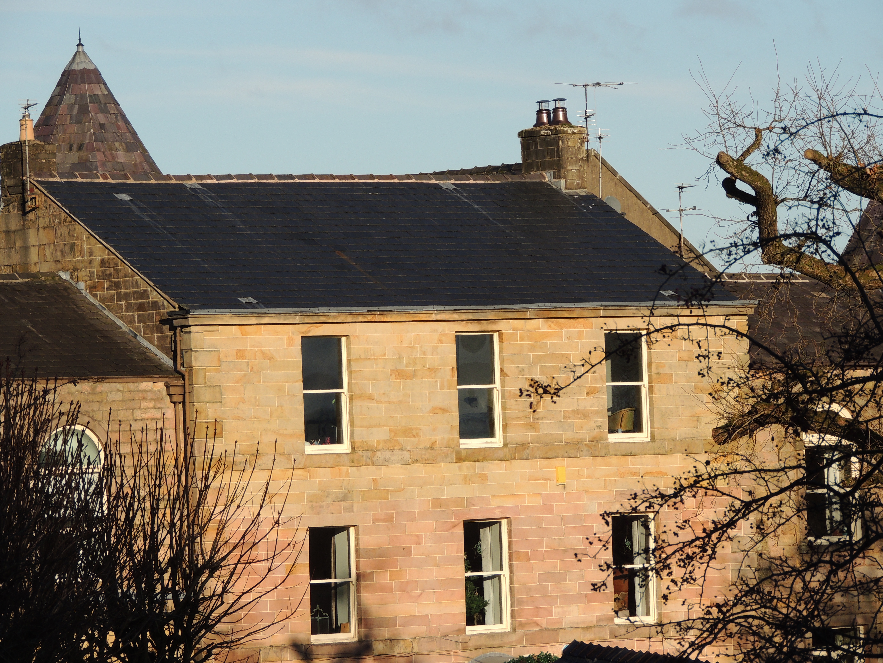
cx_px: 442
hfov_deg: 8.8
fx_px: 5739
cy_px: 332
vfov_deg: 6.6
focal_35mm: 225
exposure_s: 1/640
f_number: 4.6
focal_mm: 40.1
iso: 100
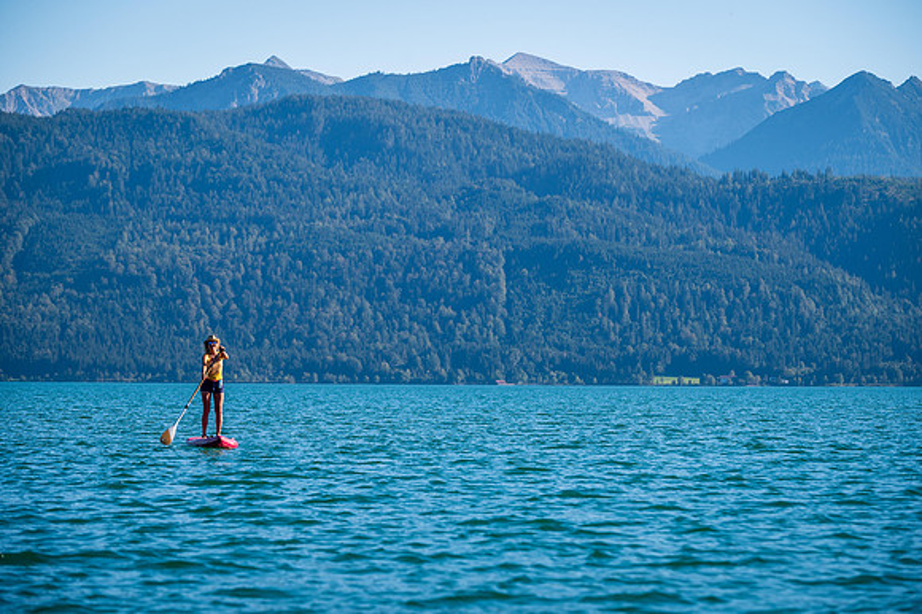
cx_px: 461
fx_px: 3187
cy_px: 307
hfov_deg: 16.5
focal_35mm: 125
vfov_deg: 11.0
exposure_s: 1/500
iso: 125
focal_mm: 120
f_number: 5.6
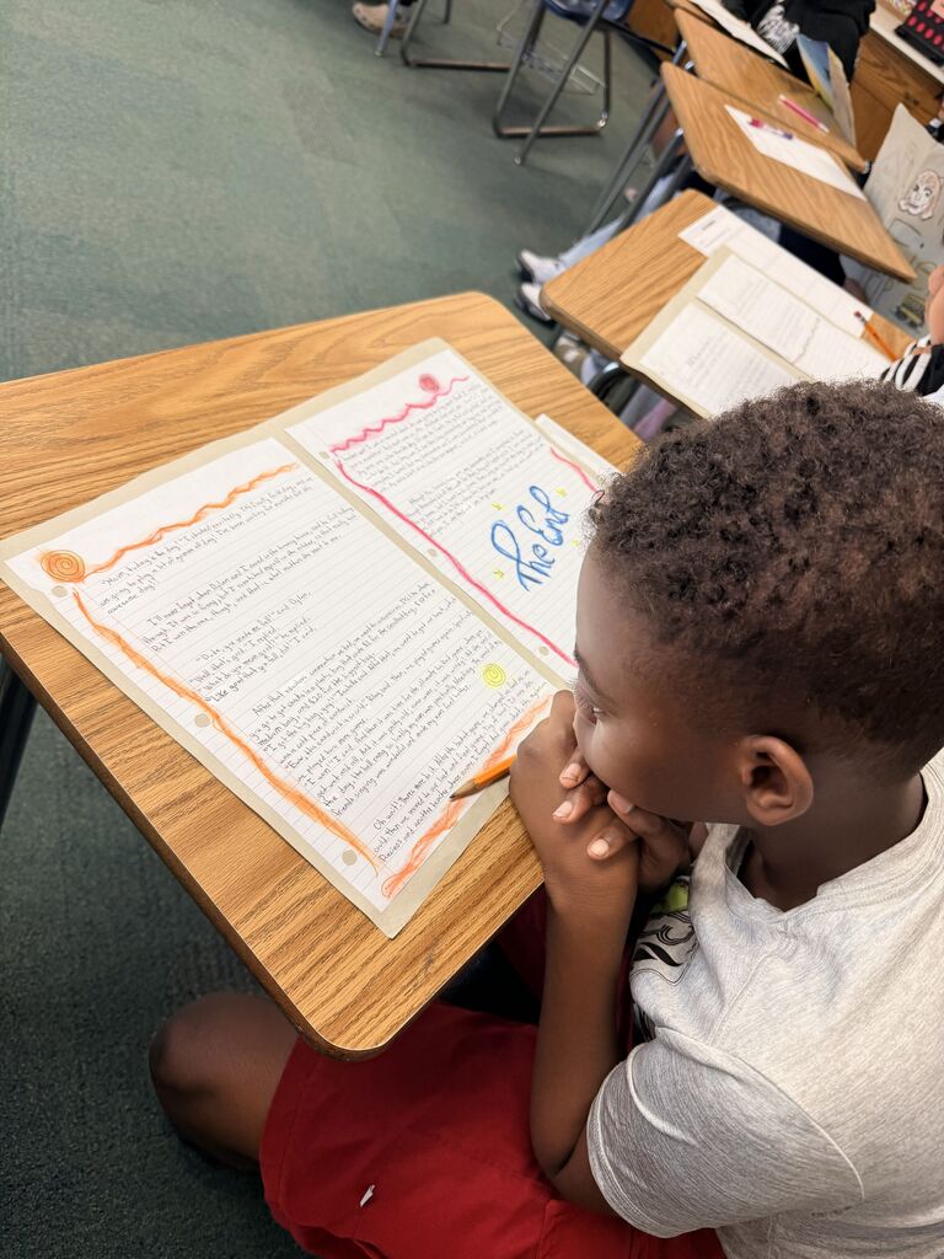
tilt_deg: -42.9
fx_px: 873
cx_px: 472
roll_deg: -32.6
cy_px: 630
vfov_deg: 71.6
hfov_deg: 56.8
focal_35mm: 24
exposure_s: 1/120
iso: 64
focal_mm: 6.76
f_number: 1.78
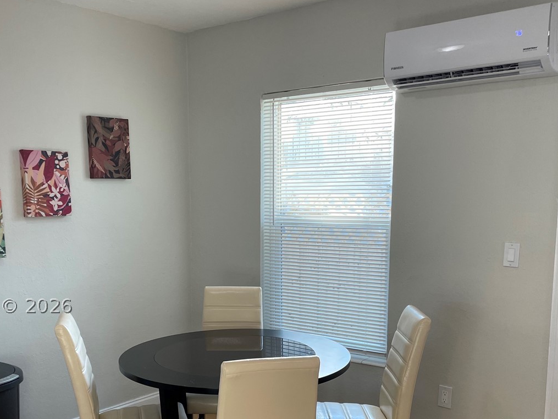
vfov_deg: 34.5
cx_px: 240
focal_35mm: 41
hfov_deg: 45.7
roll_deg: +0.7
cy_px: 306
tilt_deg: -9.7
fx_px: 661
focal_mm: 4.2
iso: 64
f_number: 1.6
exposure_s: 1/120
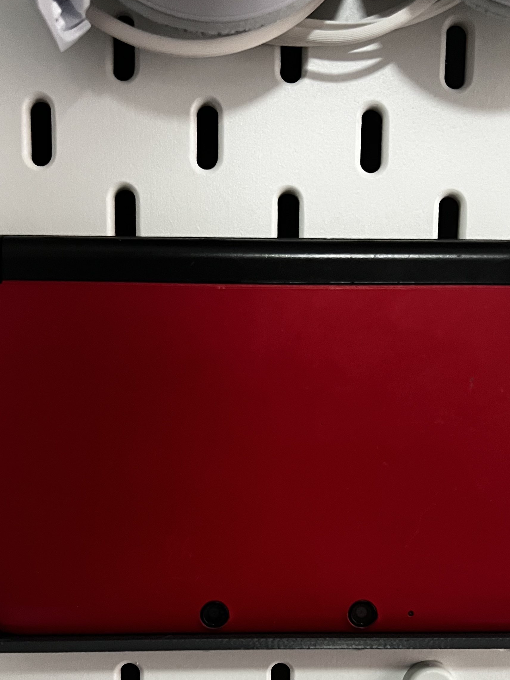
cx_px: 255
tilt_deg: -8.2
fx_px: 904
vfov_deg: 40.1
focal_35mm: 46
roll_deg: -1.1
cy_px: 507
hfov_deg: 31.5
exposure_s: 1/46
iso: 500
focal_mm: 5.7
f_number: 1.5
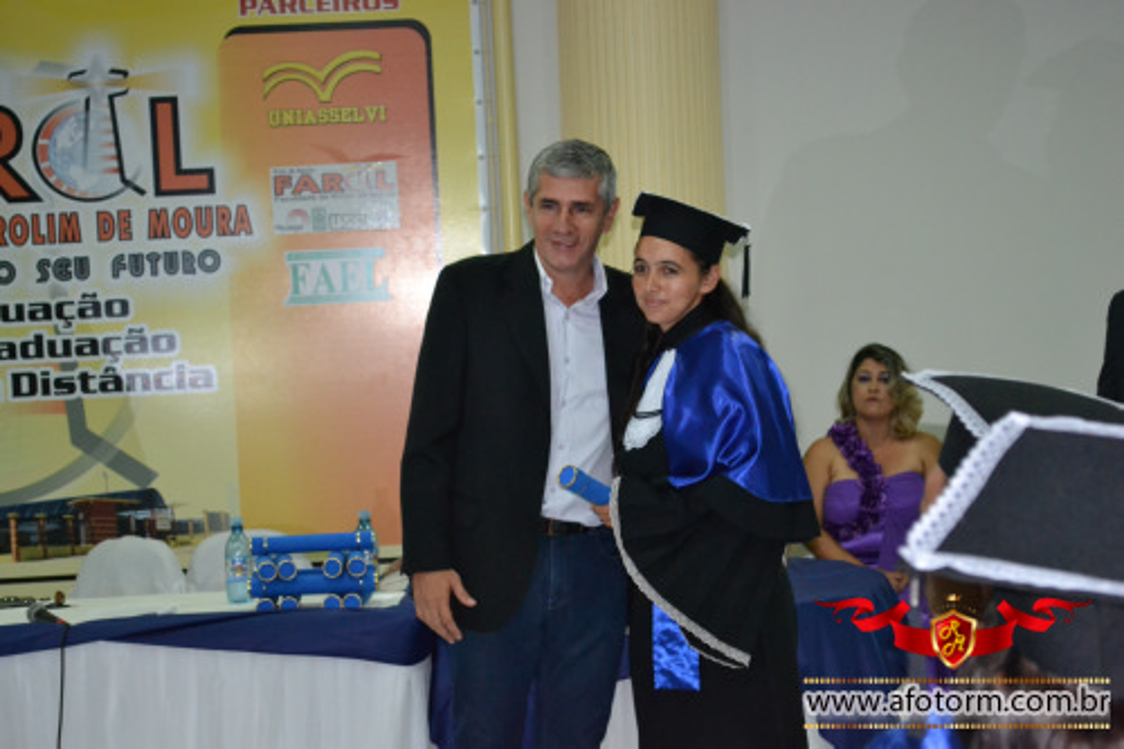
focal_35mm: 82
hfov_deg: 24.6
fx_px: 2575
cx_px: 562
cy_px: 374
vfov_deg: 16.5
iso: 3200
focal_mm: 55
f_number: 5.6
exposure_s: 1/60
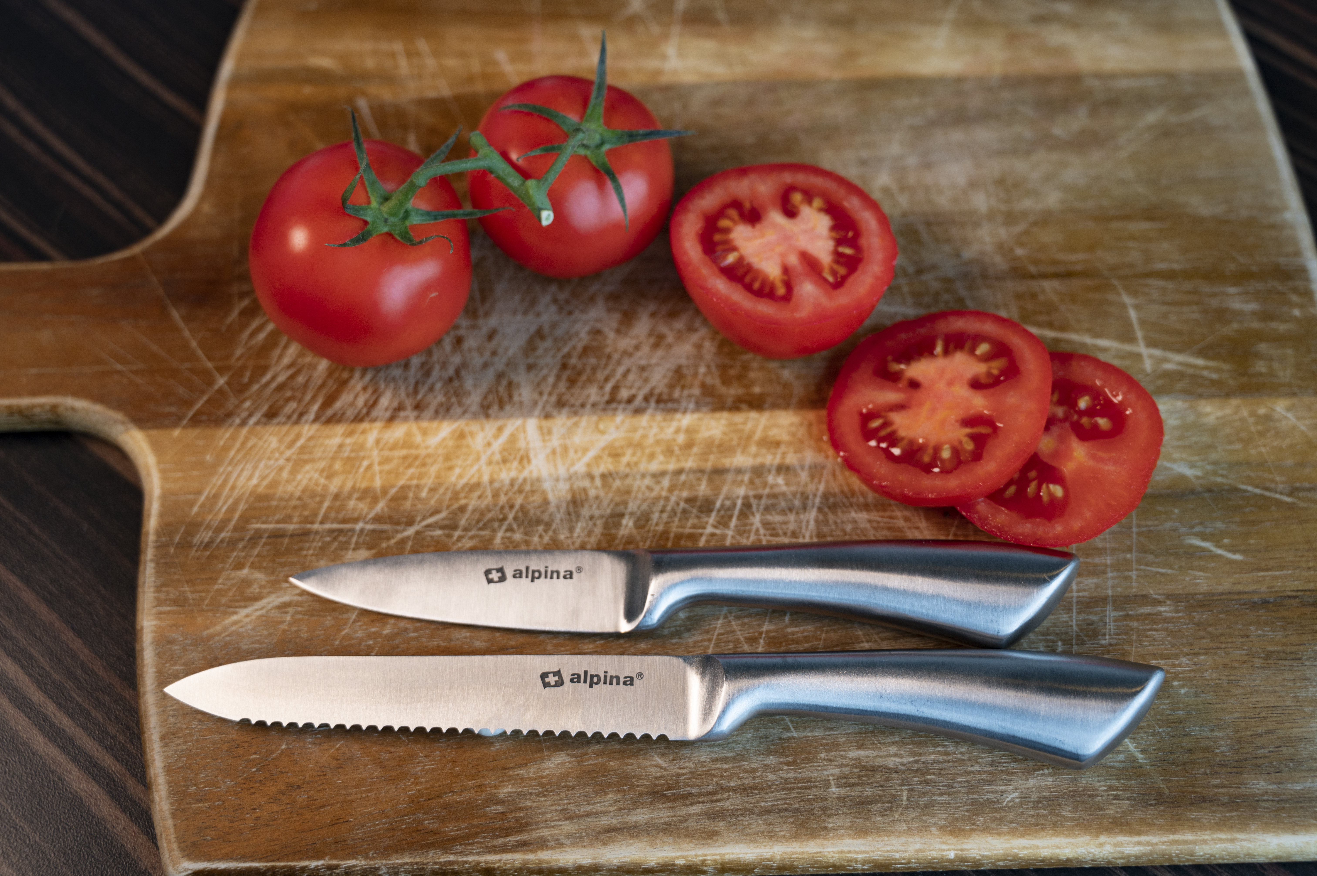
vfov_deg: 31.1
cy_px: 438
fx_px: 1572
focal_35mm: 43
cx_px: 658
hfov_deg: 45.5
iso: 400
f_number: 4
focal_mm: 43
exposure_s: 1/320
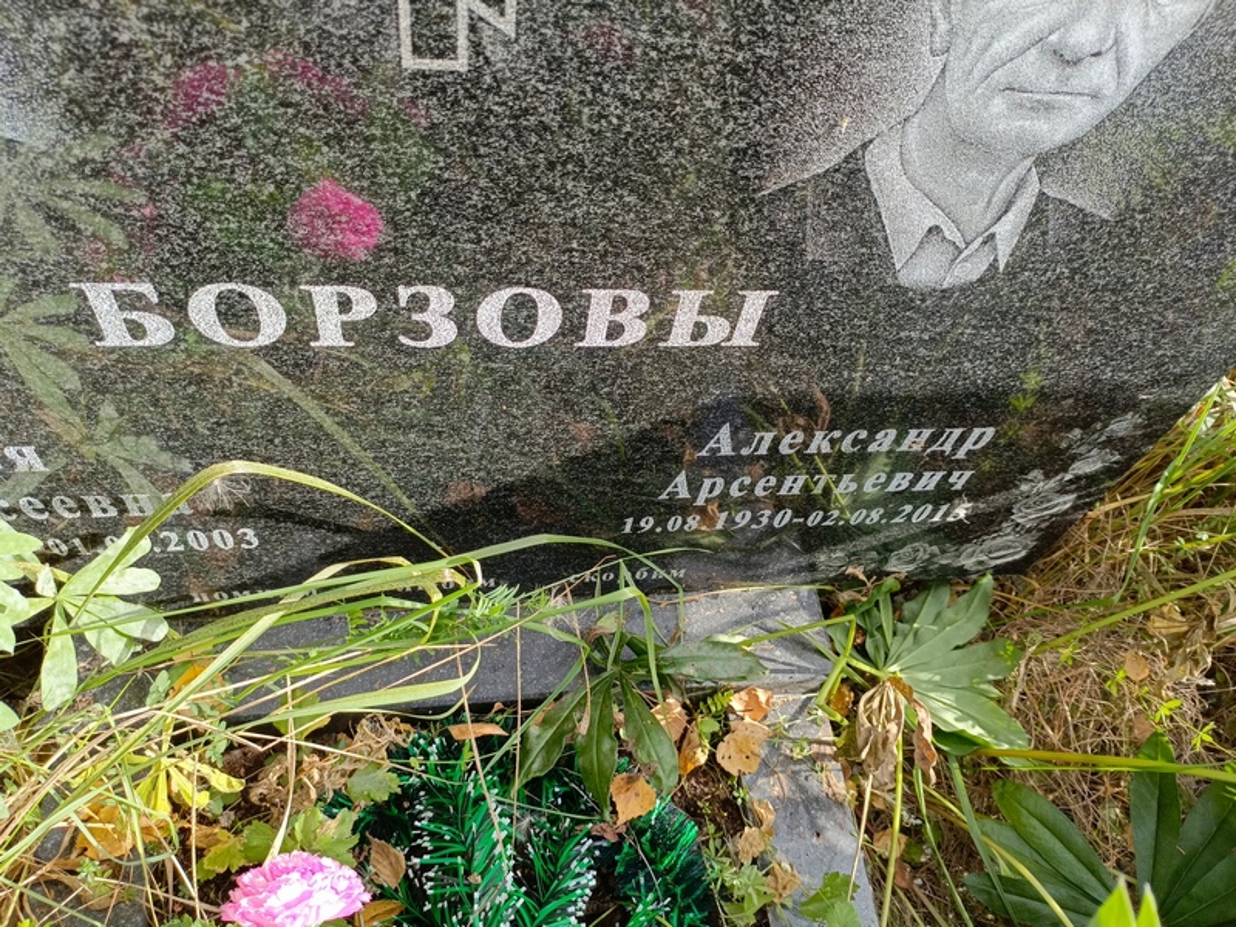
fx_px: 893
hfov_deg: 69.4
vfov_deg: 54.9
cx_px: 618
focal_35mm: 25
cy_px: 464
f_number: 1.69
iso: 113
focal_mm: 4.76
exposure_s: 1/221
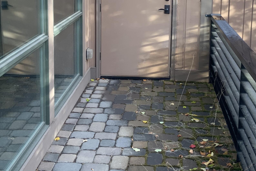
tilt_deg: -8.6
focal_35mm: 57
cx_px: 157
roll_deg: -1.5
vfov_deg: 23.2
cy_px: 19
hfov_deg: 34.9
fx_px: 405
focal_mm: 3
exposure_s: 1/120
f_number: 1.8
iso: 32
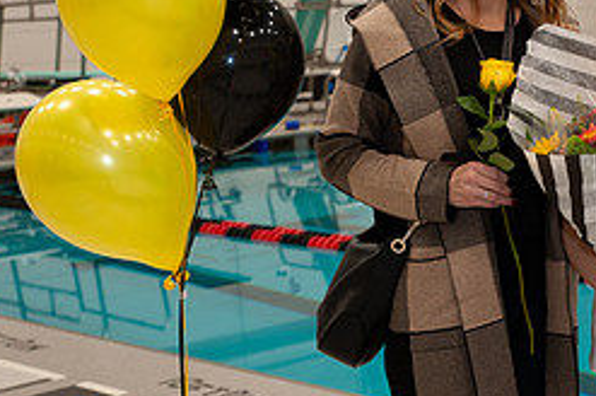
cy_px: 118
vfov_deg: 14.5
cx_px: 683
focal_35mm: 94
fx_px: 1554
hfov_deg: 20.5
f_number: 5
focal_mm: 40
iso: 500
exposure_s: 1/60
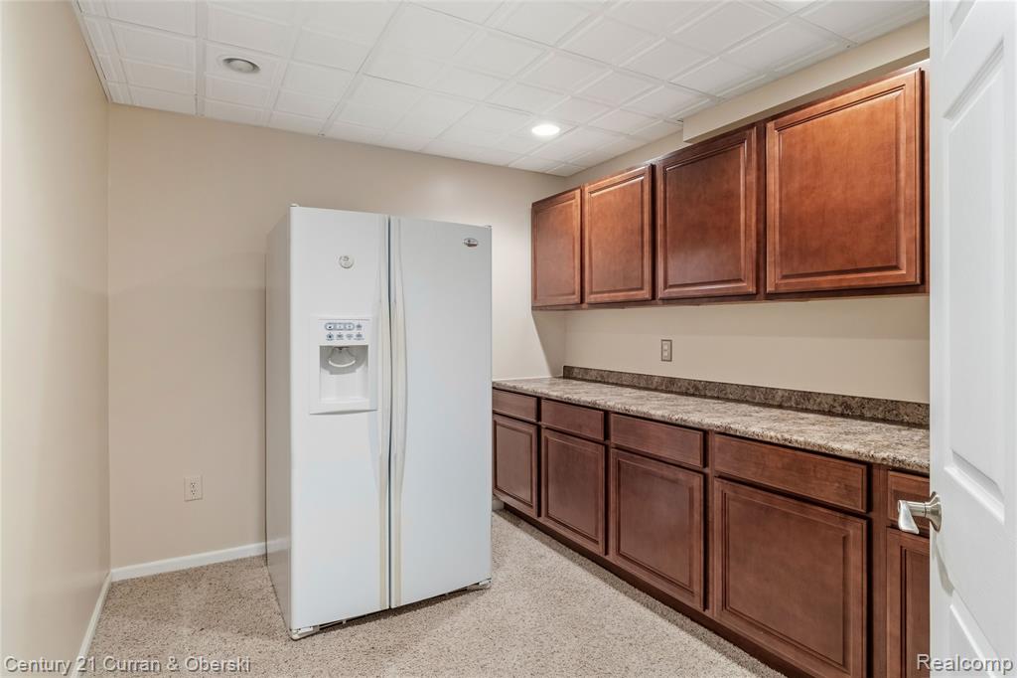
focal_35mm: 19
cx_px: 508
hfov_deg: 86.9
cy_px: 339
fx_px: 537
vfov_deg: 64.5
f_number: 7.1
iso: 800
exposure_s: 1
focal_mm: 12.6
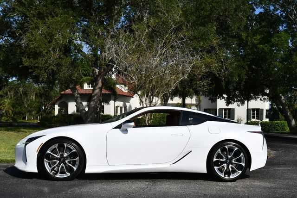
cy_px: 99
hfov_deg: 41.1
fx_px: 396
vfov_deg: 28.1
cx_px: 148
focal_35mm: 48
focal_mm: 24
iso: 100
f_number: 9
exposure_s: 1/320
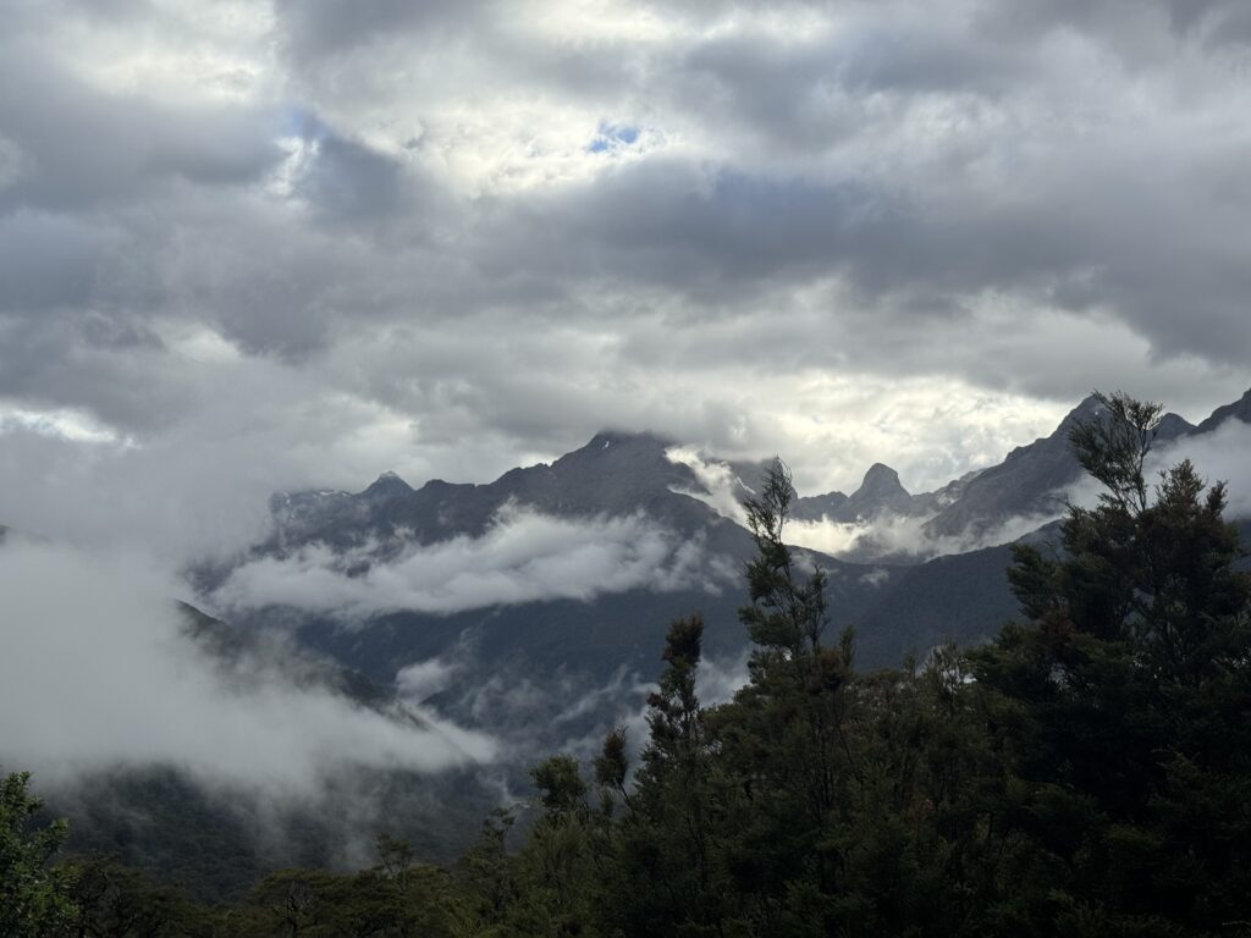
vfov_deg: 30.3
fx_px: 1735
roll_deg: -2.0
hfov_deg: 39.7
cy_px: 469
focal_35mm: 48
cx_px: 626
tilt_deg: +6.9
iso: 64
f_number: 1.78
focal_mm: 6.76
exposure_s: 1/4608
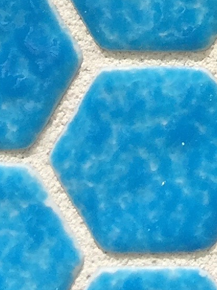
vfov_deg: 10.1
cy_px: -412
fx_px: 1430
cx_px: 492
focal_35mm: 171
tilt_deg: -3.5
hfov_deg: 8.1
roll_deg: +0.6
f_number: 2.2
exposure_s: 1/791
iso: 32
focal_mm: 4.15
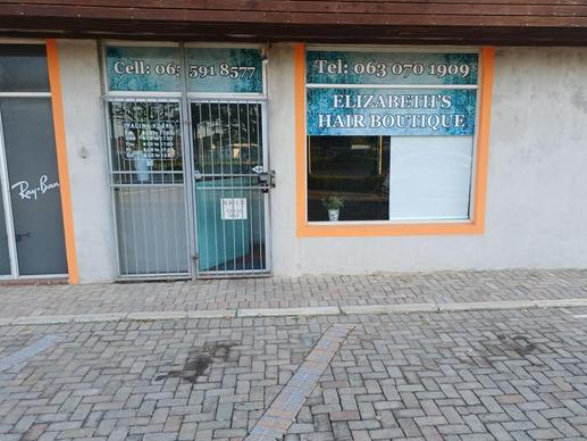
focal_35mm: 29
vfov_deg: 48.2
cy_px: 231
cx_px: 324
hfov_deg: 61.5
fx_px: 492
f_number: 1.8
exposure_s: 1/100
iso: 64
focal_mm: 4.65
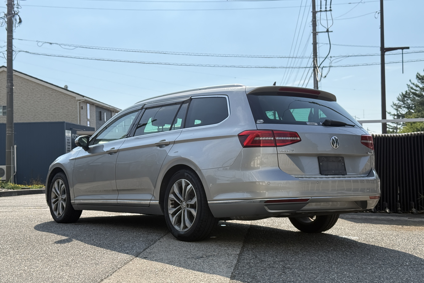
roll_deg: +1.0
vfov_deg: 27.0
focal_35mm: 50
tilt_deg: +1.6
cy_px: 146
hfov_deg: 39.6
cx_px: 212
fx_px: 589
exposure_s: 1/3378
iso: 100
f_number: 1.78
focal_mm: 6.76
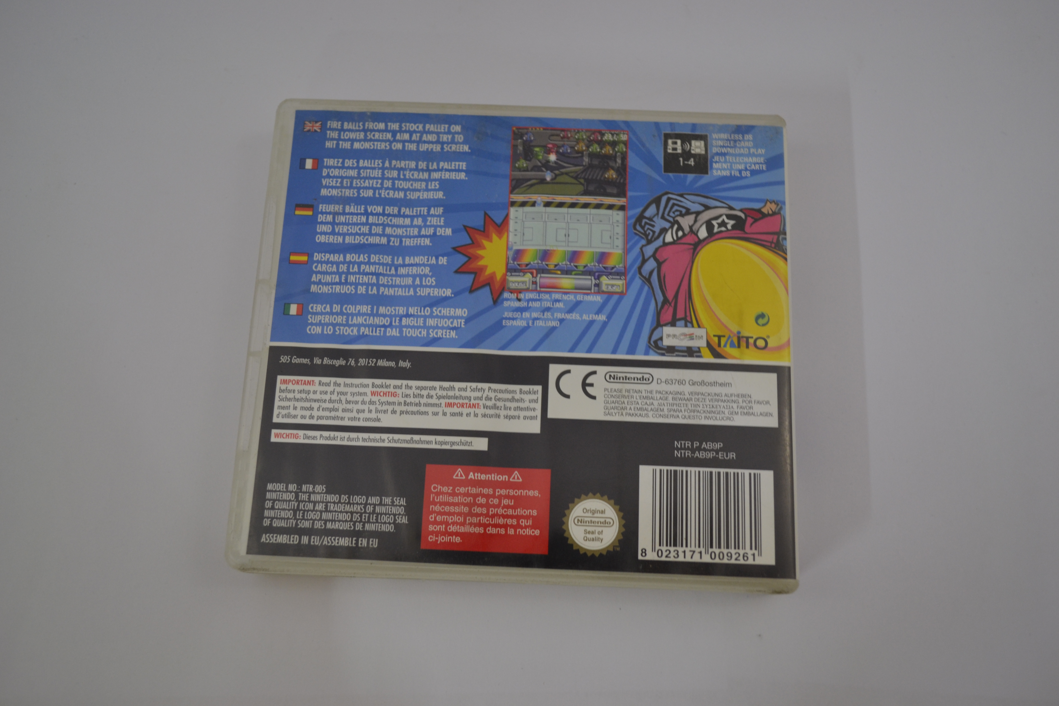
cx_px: 530
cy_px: 353
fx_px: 971
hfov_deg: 57.2
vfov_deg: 40.0
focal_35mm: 33
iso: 400
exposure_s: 1/25
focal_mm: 22
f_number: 3.8
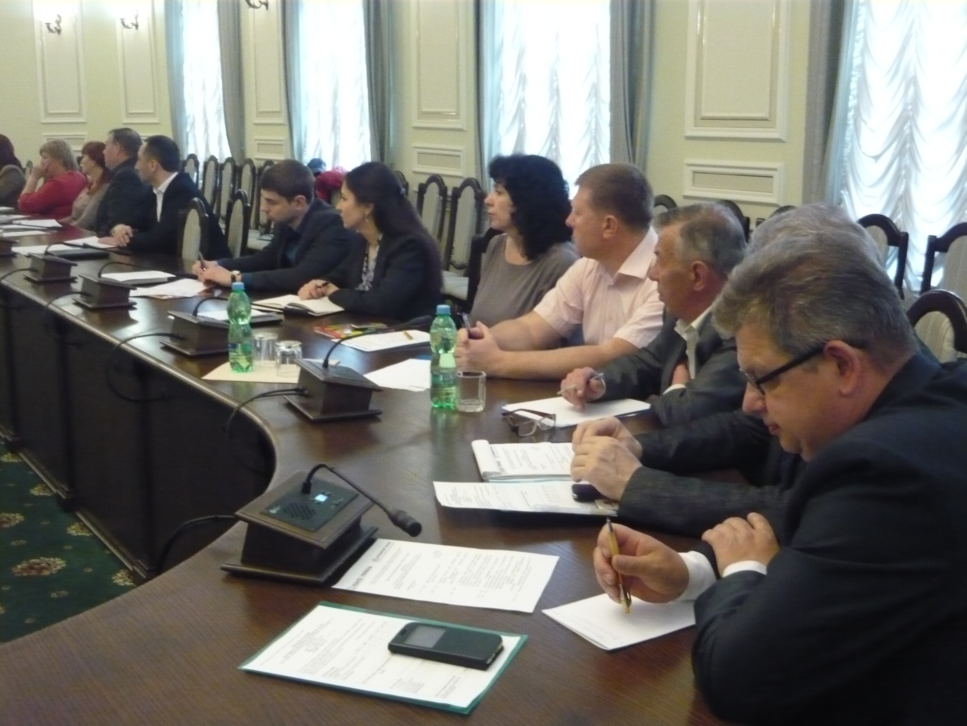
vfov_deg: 37.7
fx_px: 1062
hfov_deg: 49.0
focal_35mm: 38
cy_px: 363
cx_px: 484
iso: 800
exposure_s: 1/40
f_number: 2.9
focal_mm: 6.3
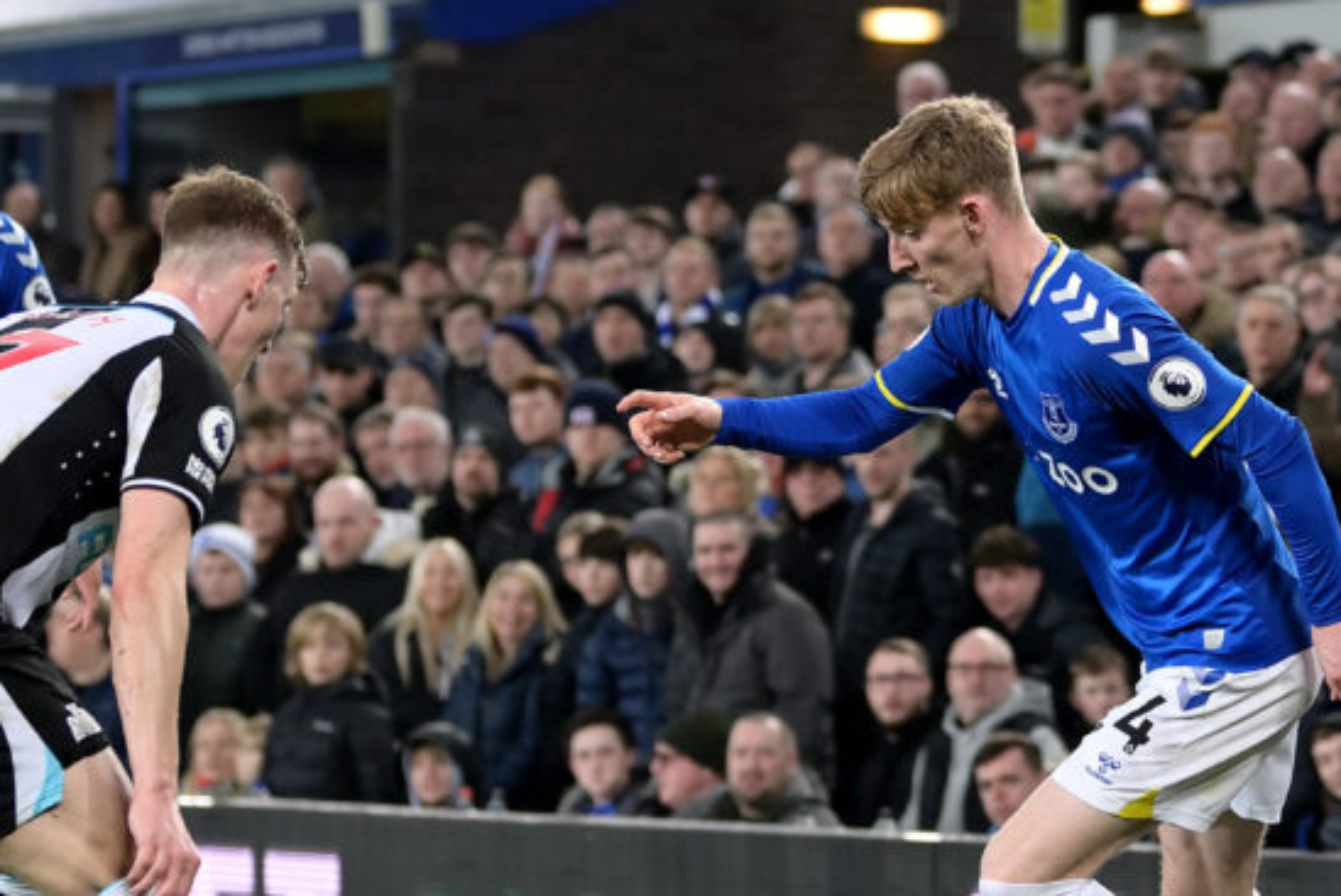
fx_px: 6820
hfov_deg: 11.2
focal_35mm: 183
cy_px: 655
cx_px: 529
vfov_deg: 7.5
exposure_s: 1/1600
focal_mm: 98
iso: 2500
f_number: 2.8
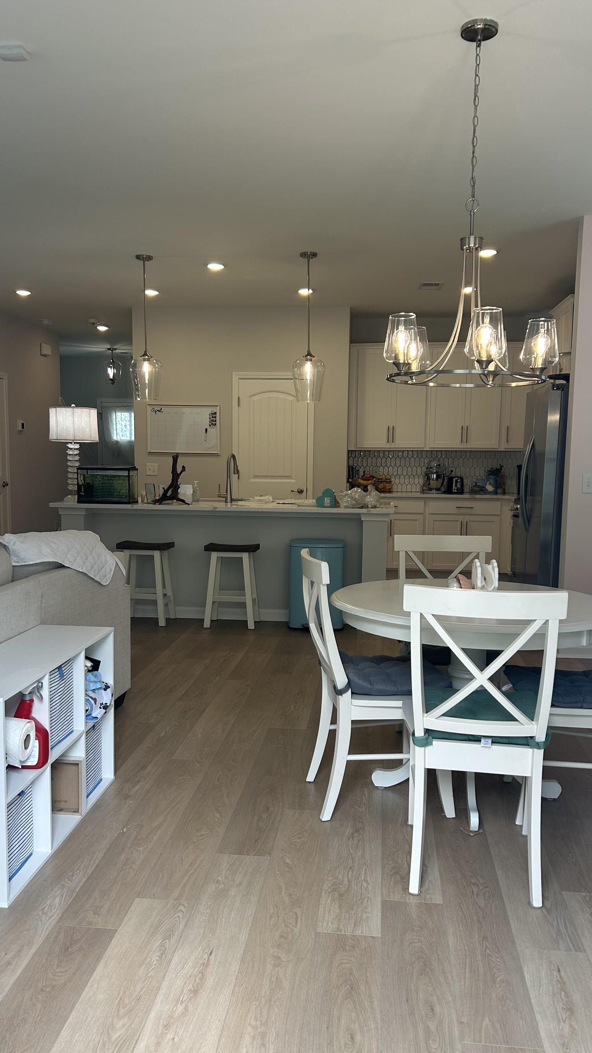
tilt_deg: -6.3
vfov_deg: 66.1
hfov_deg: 40.2
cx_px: 290
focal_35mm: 29
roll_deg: -1.6
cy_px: 538
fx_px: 809
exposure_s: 1/238
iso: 40
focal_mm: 5.7
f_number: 1.5
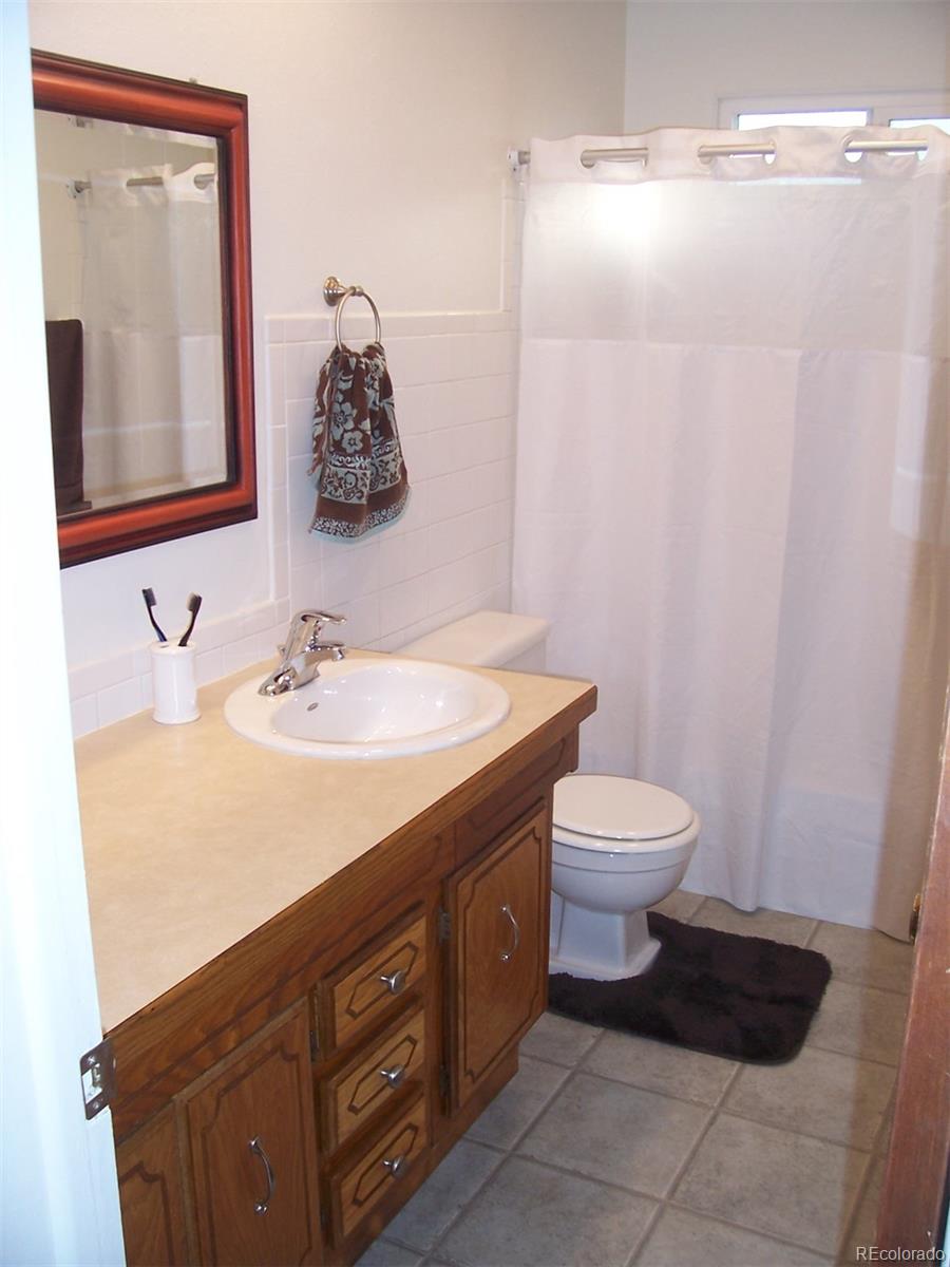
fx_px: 1244
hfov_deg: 41.8
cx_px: 475
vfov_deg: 54.0
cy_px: 634
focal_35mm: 34
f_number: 2.7
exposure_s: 1/60
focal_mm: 5.6
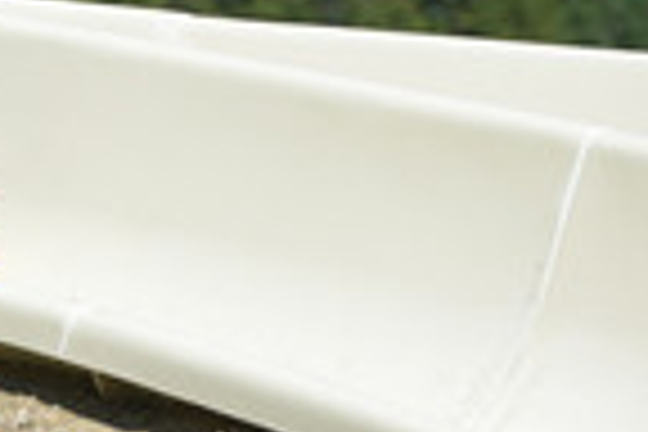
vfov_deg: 2.5
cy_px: 209
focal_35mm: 541
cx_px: -212
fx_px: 9737
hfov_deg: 3.8
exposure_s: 1/1250
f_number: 6.3
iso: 400
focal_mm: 195
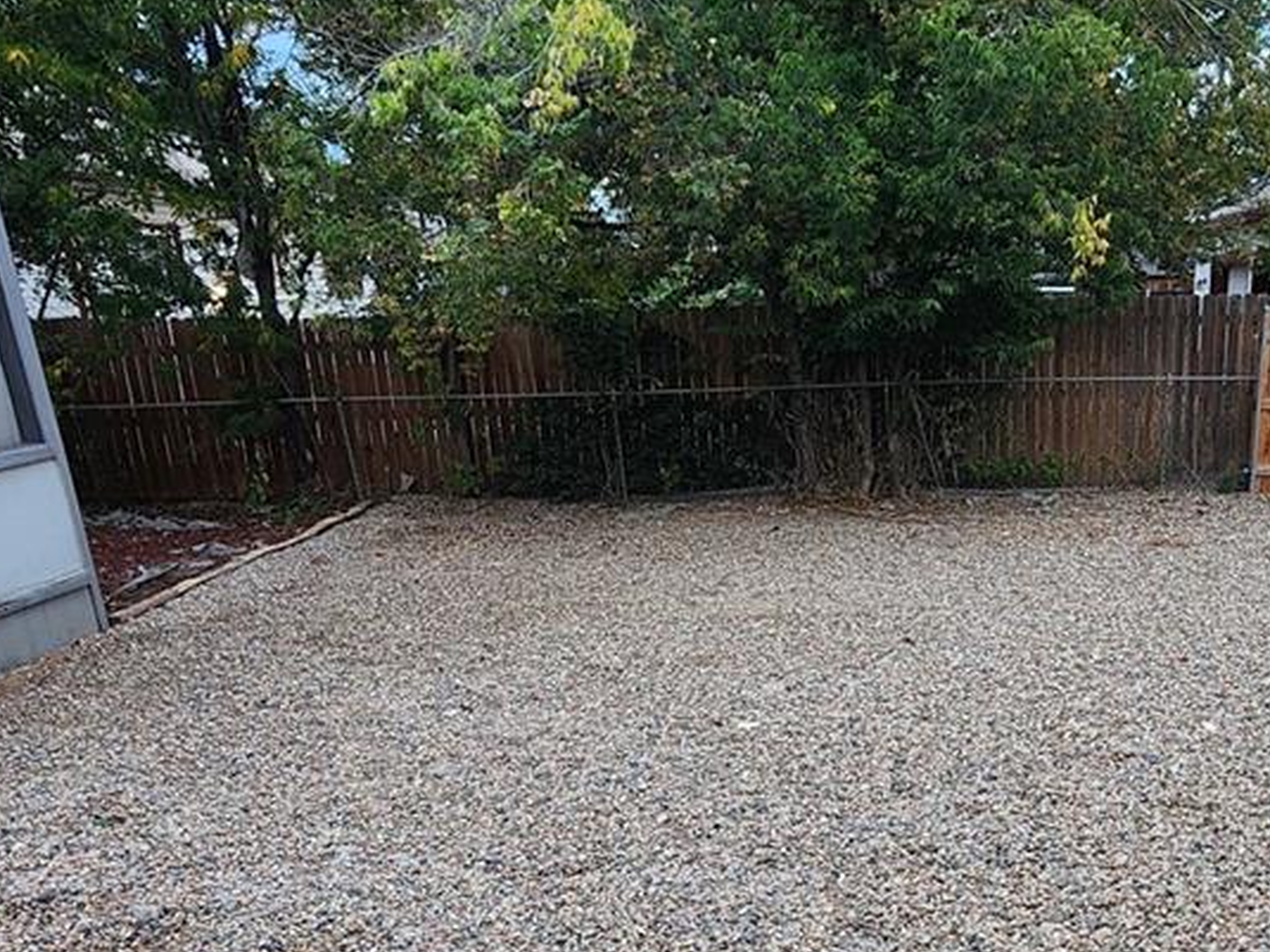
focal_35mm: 35
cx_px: 881
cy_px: 933
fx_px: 1284
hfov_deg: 51.3
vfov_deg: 36.9
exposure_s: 1/60
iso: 125
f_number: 2.2
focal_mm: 2.2
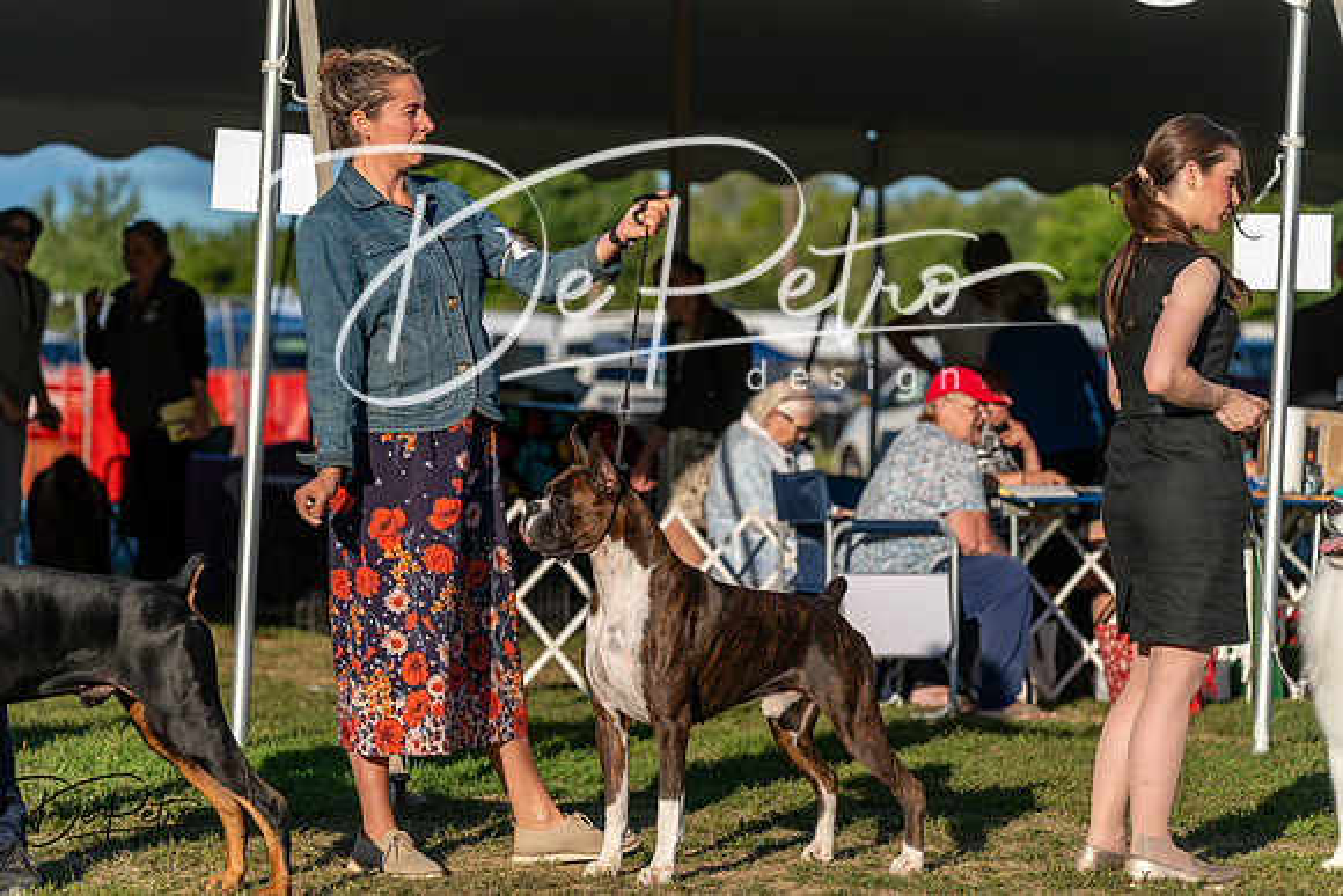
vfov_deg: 10.2
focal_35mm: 135
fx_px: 5037
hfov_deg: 15.2
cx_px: 672
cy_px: 448
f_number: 4.5
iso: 160
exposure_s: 1/1250
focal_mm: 135
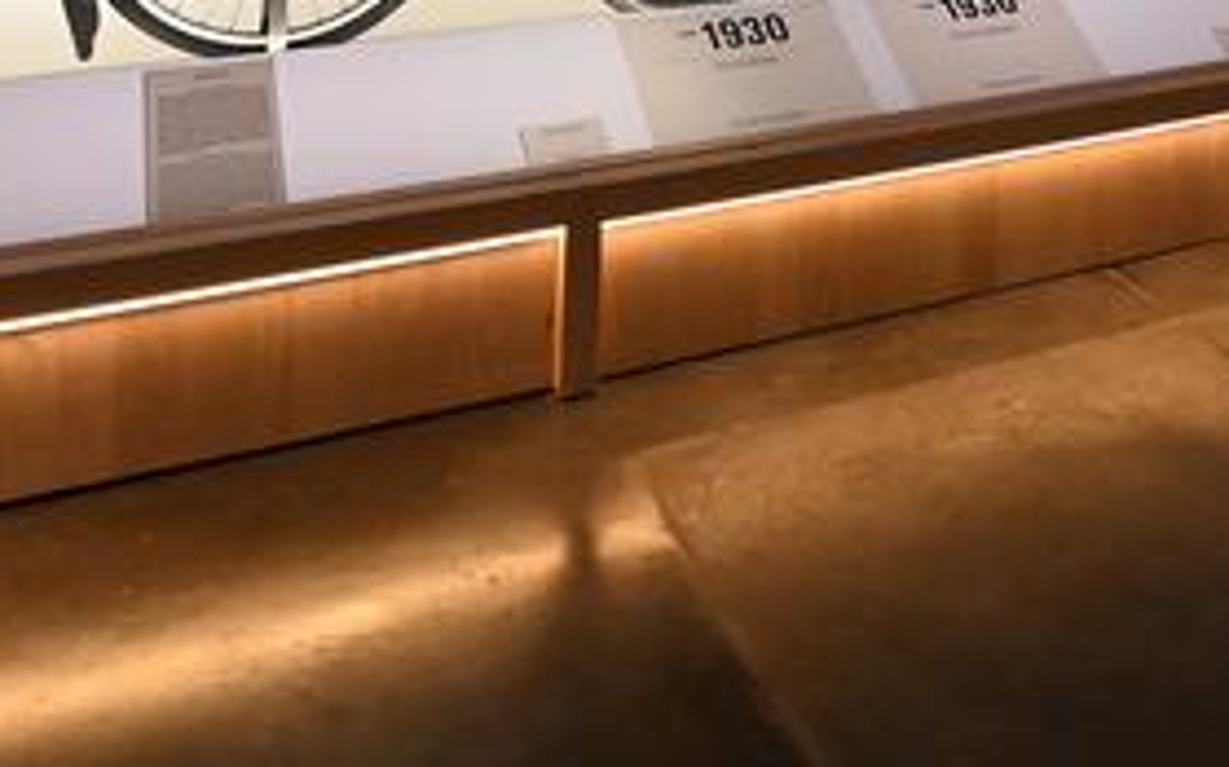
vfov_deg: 22.0
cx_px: 943
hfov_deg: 42.0
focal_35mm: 46
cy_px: -450
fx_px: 1540
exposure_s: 1/160
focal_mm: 14
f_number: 4.5
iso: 5000
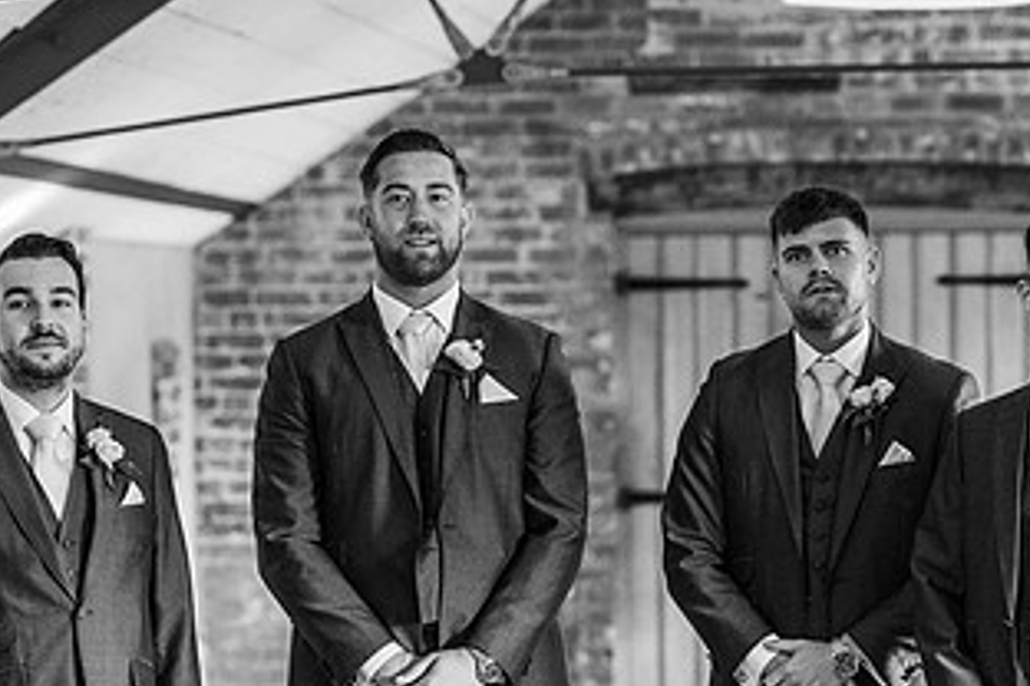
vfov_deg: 8.7
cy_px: 465
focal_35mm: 158
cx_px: 713
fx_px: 4520
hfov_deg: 13.0
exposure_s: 1/200
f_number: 2.5
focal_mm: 85
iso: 3200
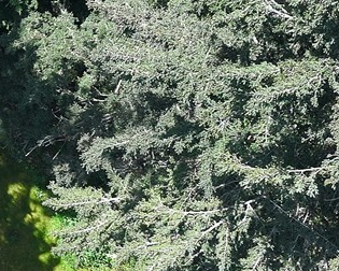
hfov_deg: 14.4
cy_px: 145
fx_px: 1194
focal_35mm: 119
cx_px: -255
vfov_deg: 13.0
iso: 100
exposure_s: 1/50
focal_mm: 12.29
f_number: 2.8
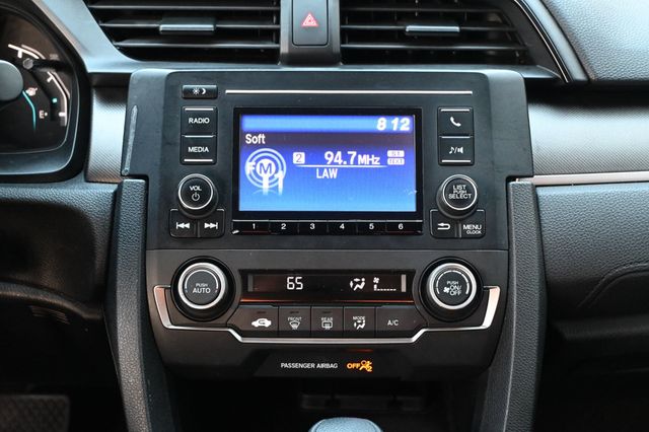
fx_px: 1135
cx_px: 324
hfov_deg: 31.9
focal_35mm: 63
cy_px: 216
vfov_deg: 21.5
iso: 3200
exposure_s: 1/80
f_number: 5.6
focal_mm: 42
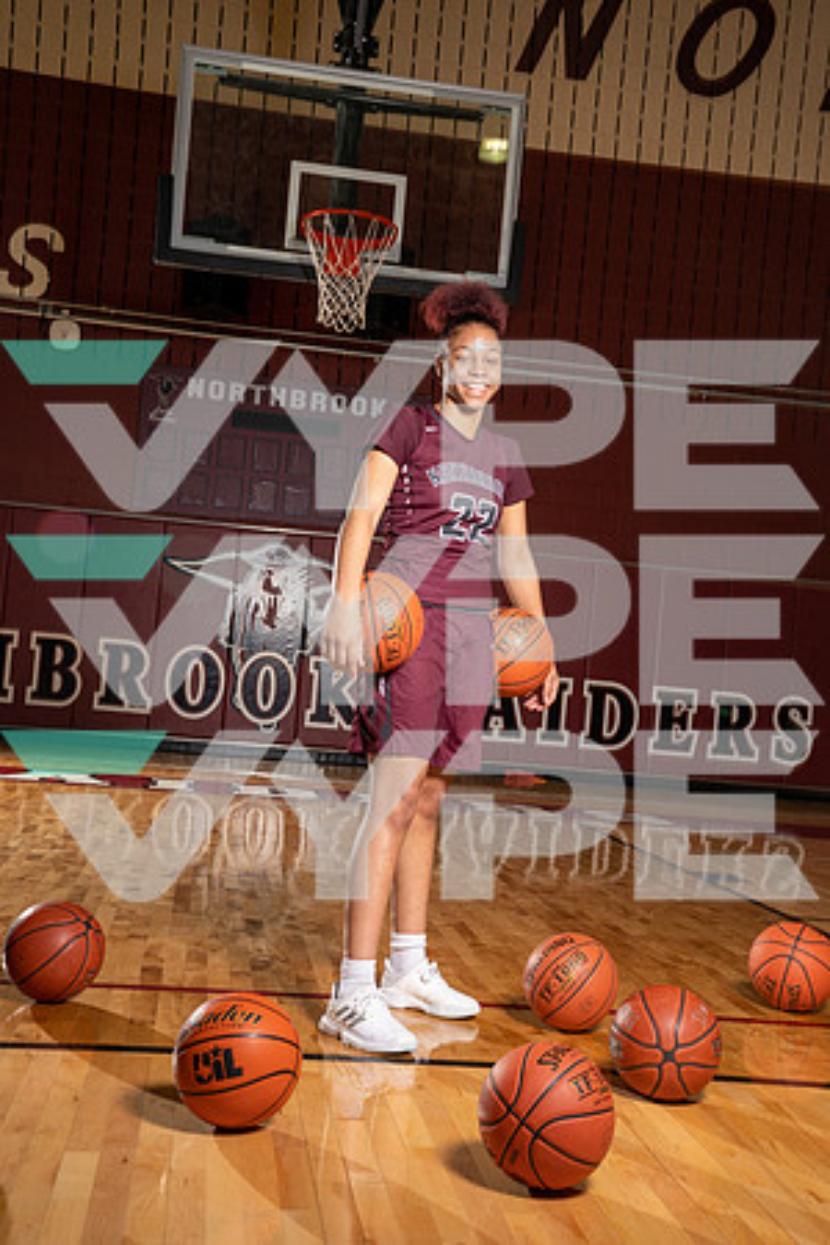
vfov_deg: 46.4
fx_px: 1452
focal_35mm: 42
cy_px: 622
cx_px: 415
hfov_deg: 31.9
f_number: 8
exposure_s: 1/250
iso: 500
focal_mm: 42
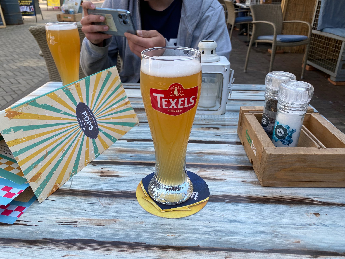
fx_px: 259
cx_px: 172
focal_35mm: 26
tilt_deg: -28.5
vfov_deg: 53.1
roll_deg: -0.3
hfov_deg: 67.3
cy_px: 130
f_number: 1.8
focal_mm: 4.25
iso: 32
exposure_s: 1/651
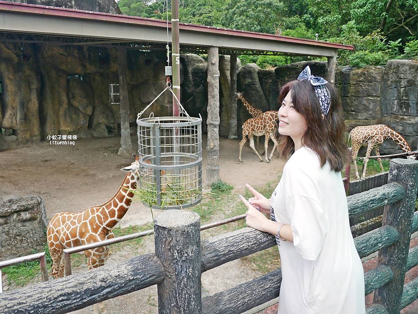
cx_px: 209
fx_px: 338
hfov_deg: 63.4
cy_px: 157
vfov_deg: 49.8
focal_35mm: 28
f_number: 2.5
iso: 200
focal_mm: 14
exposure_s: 1/125
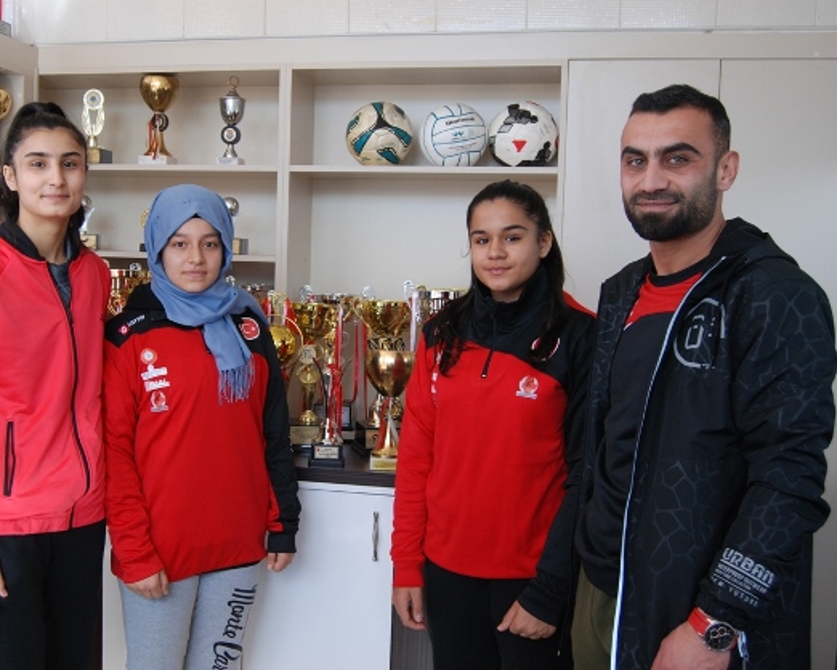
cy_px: 329
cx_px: 330
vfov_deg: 39.2
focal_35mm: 38
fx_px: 942
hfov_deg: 47.6
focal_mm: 22
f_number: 5
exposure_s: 1/100
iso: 400
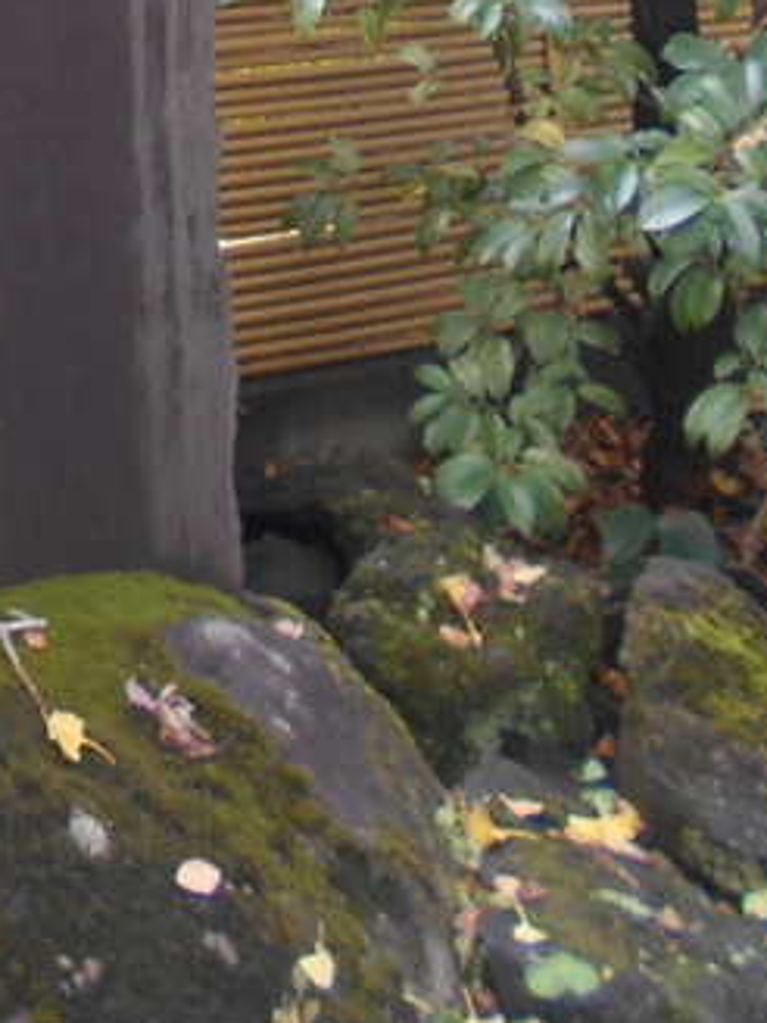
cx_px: -427
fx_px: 2807
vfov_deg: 17.7
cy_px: -658
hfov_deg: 14.4
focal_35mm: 95
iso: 100
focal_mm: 4.6
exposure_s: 1/30
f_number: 3.2
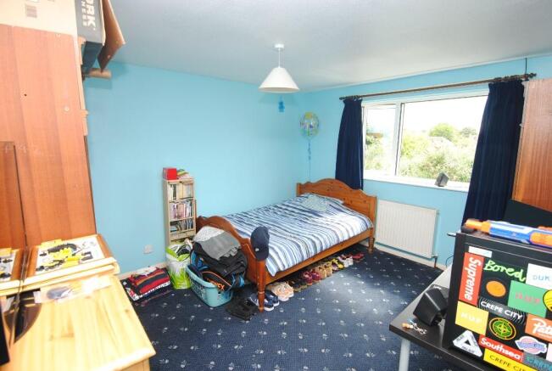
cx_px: 276
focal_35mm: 16
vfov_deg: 72.3
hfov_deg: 94.9
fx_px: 254
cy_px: 186
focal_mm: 11
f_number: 4
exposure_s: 1/60
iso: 200
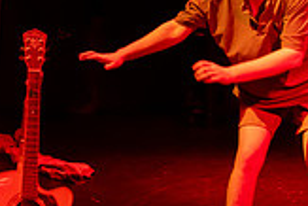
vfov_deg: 9.6
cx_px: -46
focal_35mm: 143
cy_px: 75
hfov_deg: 14.0
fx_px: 1225
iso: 4000
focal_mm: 31
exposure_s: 1/125
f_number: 4
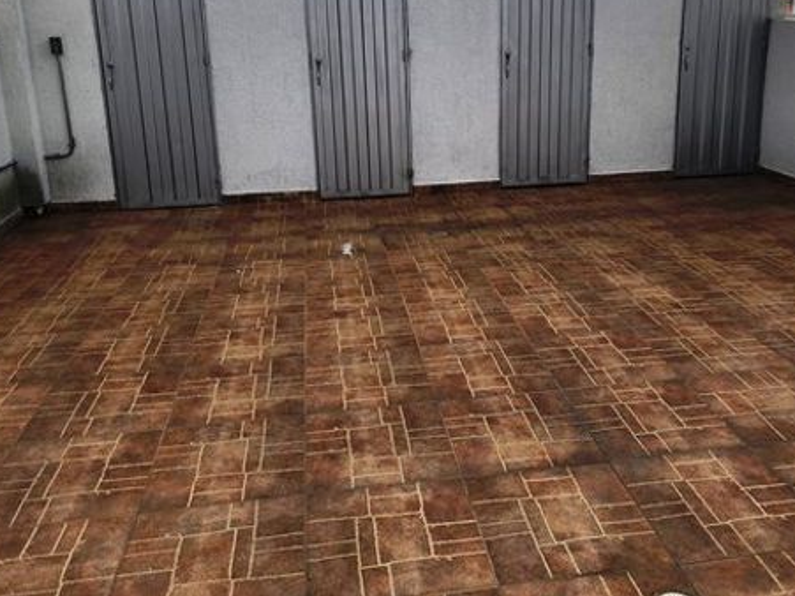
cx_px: 450
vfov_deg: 41.2
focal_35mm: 34
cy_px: 192
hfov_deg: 53.8
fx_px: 781
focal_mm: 6.4
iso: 12
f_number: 1.8
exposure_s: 1/357
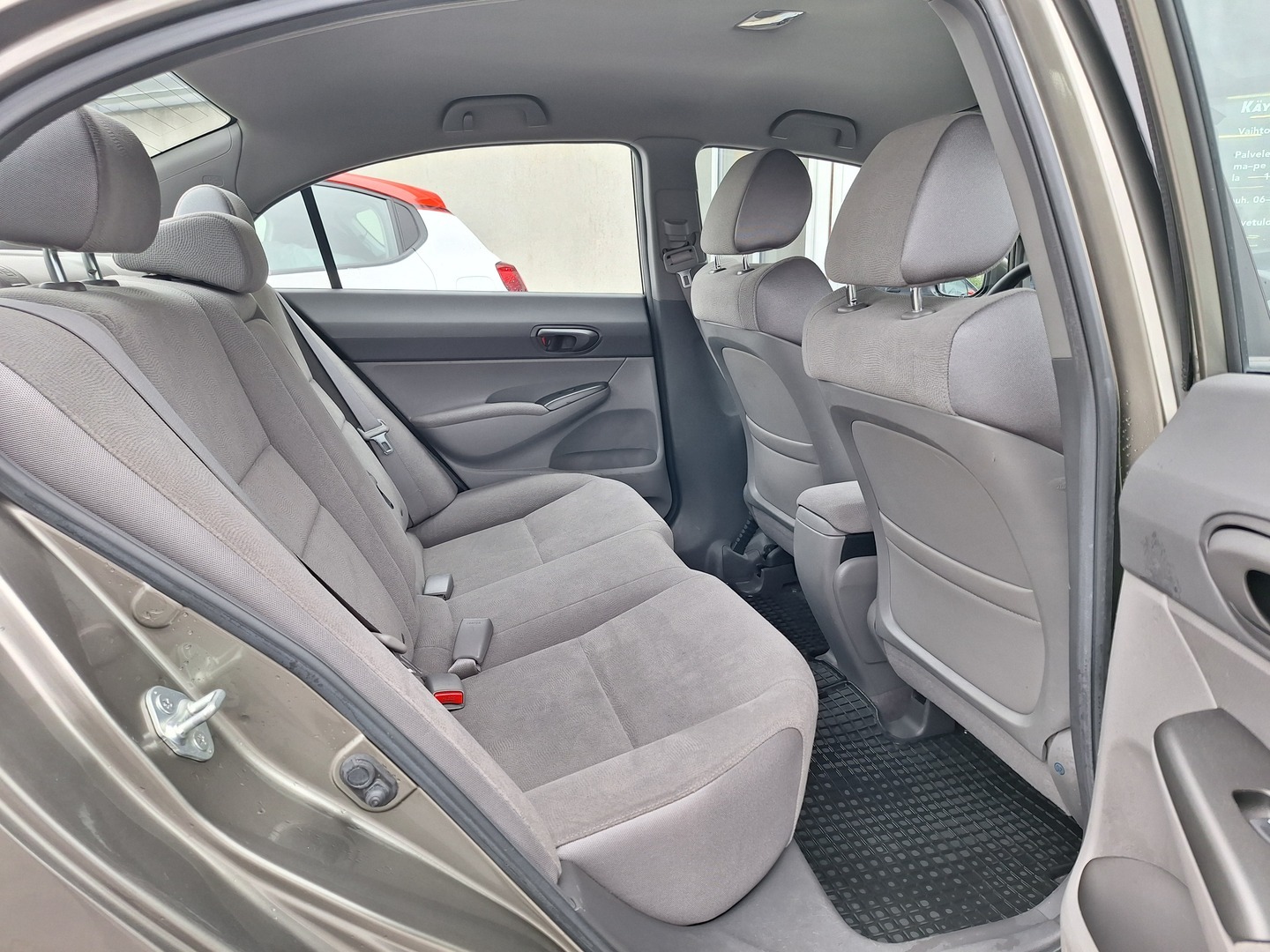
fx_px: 844
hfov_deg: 73.9
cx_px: 635
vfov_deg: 58.9
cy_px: 476
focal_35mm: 23
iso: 40
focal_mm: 5.54
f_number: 1.8
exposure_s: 1/136
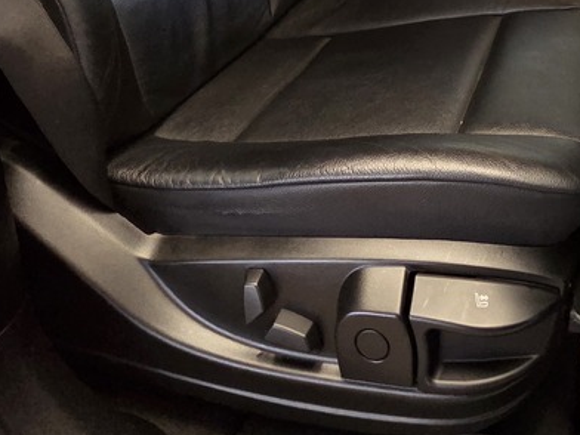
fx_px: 570
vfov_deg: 32.1
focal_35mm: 34
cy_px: -126
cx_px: 466
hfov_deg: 50.6
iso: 1000
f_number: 2.2
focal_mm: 2.2
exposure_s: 1/97.9
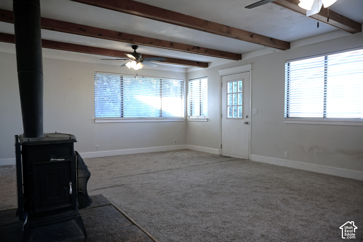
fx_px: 242
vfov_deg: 53.1
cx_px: 182
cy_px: 121
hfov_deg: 73.7
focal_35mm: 24
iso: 200
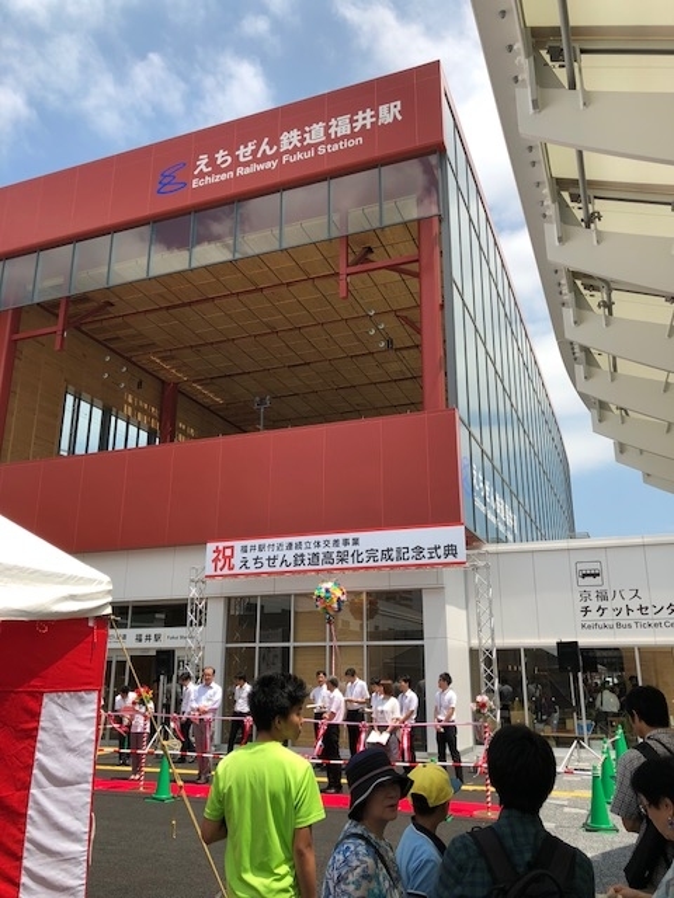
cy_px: 449
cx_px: 337
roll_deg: +0.0
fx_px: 753
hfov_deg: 48.2
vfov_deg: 61.7
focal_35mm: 29
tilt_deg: +16.7
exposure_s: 1/1845
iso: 20
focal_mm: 3.99
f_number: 1.8
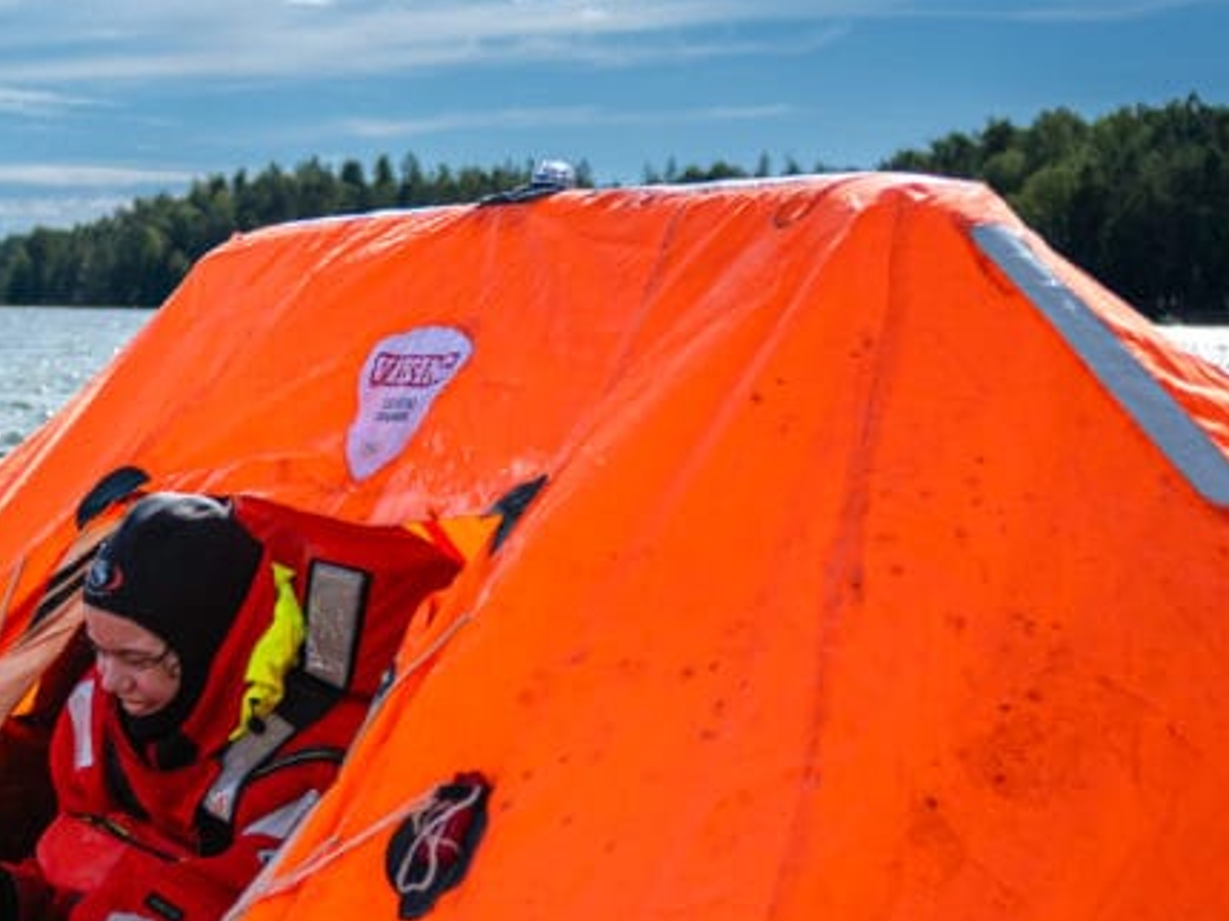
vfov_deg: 17.3
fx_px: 3016
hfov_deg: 22.2
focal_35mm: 85
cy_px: 648
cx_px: 28
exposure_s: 1/2500
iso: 100
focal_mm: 28
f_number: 2.8
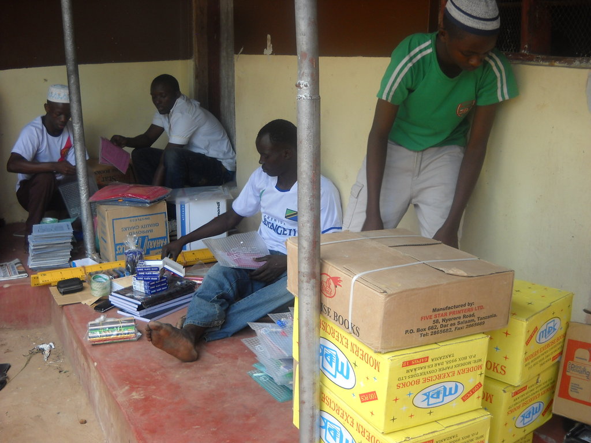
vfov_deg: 35.1
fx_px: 700
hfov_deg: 45.8
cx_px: 296
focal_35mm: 41
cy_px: 222
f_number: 3.1
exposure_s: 1/60
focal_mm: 6.72
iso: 80
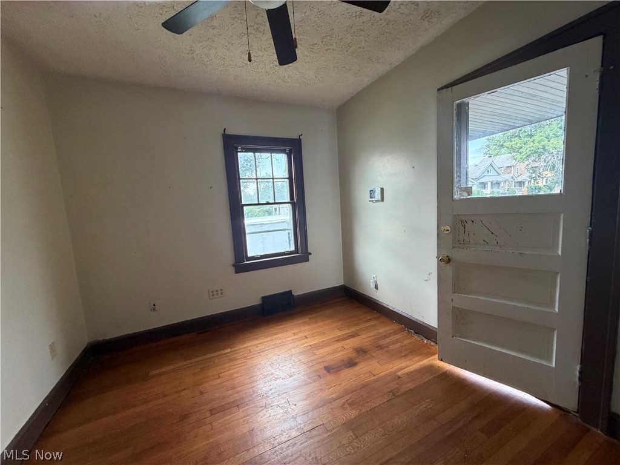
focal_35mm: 14
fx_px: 251
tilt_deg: -6.3
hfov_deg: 102.1
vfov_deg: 85.7
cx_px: 310
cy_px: 232
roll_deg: +4.8
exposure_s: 1/121
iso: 320
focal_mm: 2.22
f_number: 2.2
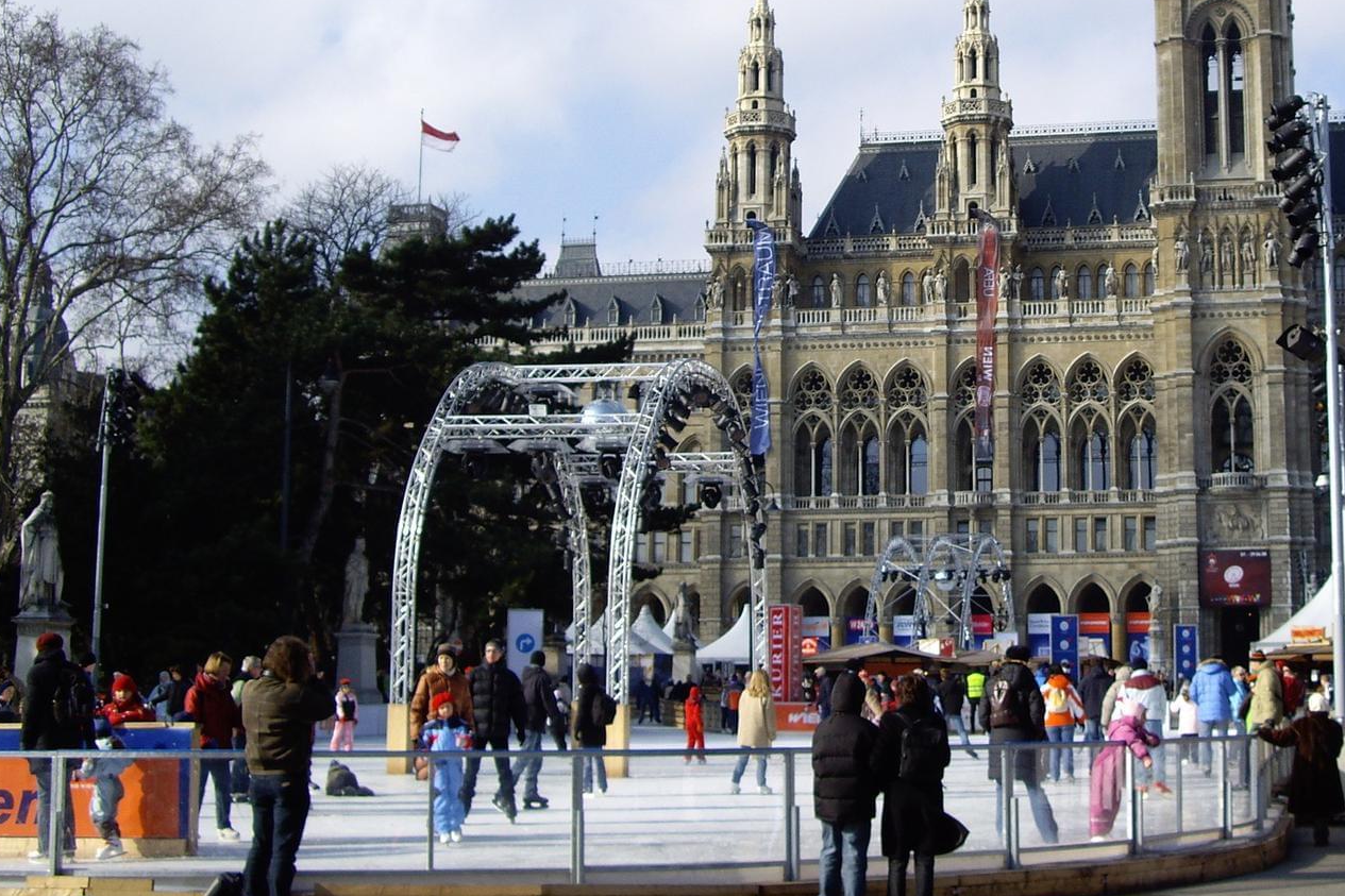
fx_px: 2241
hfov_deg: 32.8
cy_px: 310
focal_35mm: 60
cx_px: 1006
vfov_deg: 22.5
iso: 64
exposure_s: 1/125
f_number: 8
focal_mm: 7.9
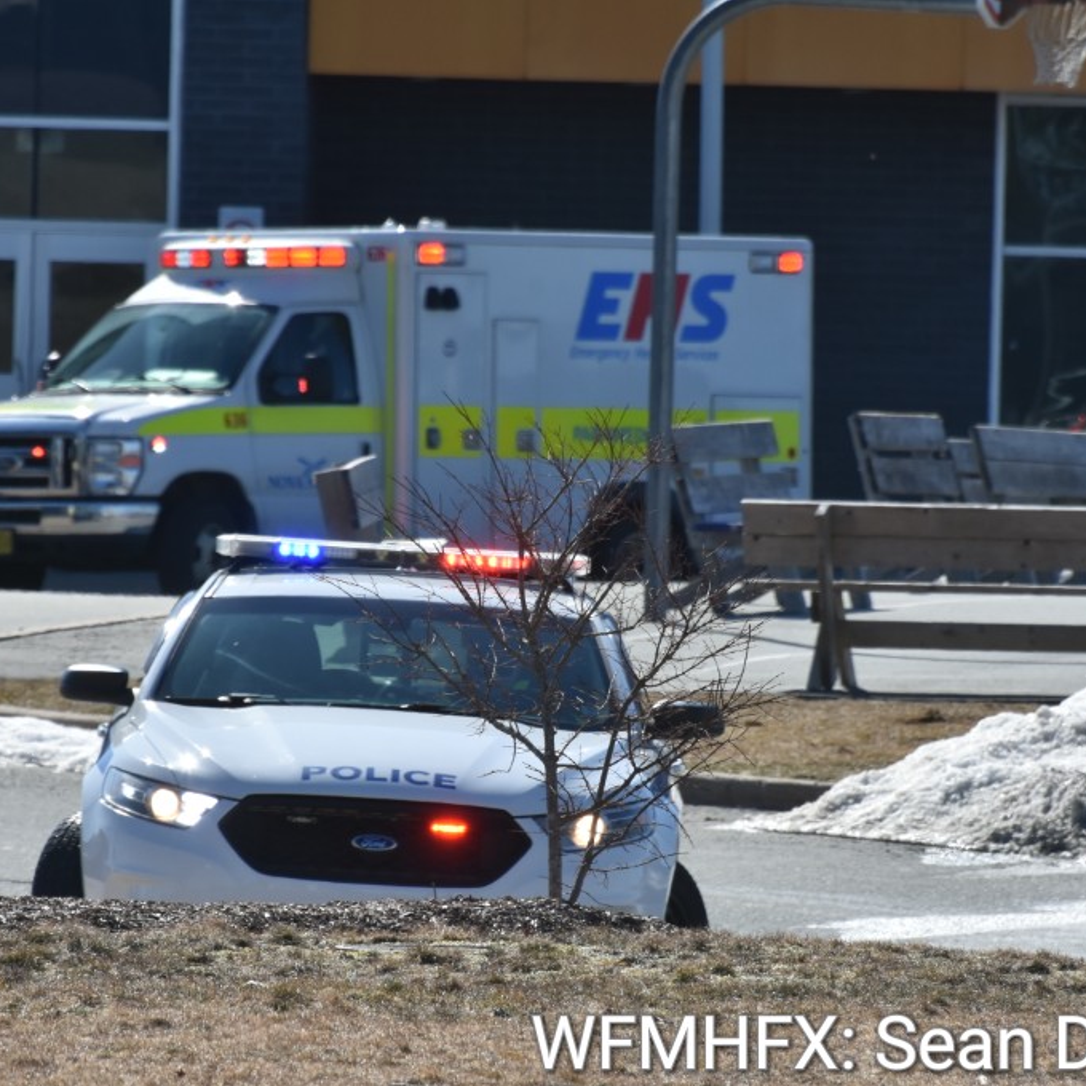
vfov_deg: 3.0
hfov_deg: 3.0
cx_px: 471
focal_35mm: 576
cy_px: 543
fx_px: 20445
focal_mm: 300
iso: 500
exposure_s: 1/1000
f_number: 10
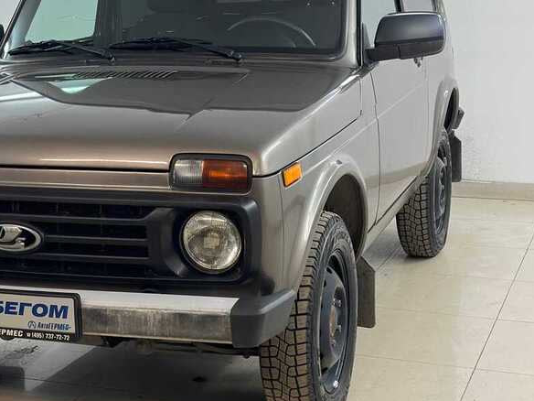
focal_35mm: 74
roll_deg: +2.0
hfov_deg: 26.1
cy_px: 148
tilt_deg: -8.4
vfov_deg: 19.9
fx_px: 1142
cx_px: 146
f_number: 1.78
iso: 100
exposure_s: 1/100
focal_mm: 6.86
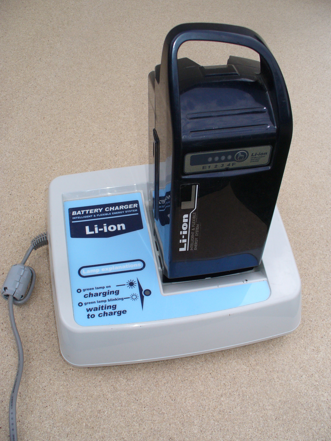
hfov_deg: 37.7
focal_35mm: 38
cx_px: 164
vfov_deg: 49.0
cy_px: 223
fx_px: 485
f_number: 5.6
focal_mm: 6.1
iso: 100
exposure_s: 1/200
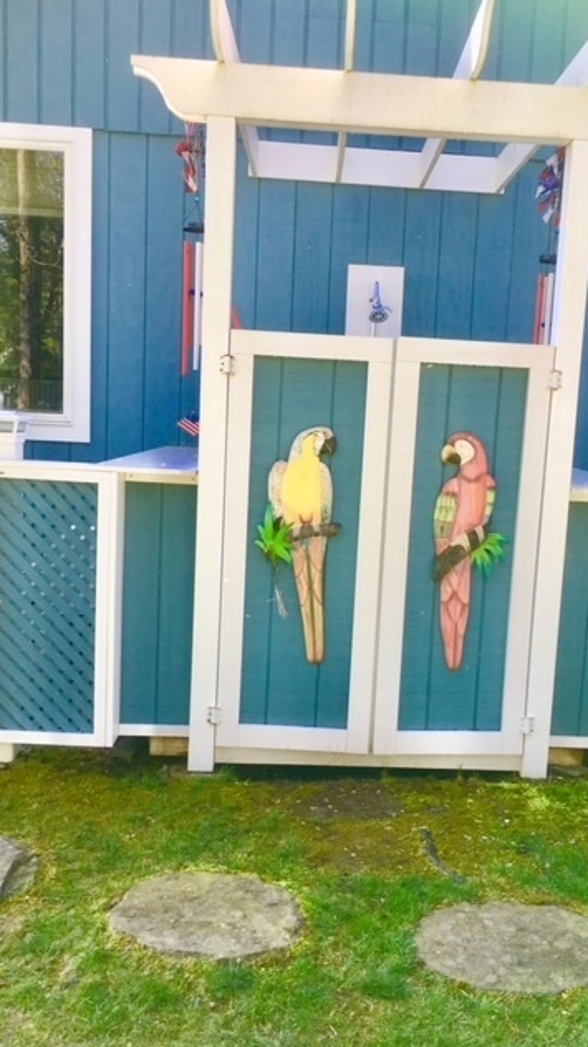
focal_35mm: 32
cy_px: 525
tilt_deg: -4.6
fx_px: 888
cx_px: 343
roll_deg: -3.2
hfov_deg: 36.5
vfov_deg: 61.0
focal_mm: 4.15
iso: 25
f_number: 2.2
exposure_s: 1/284
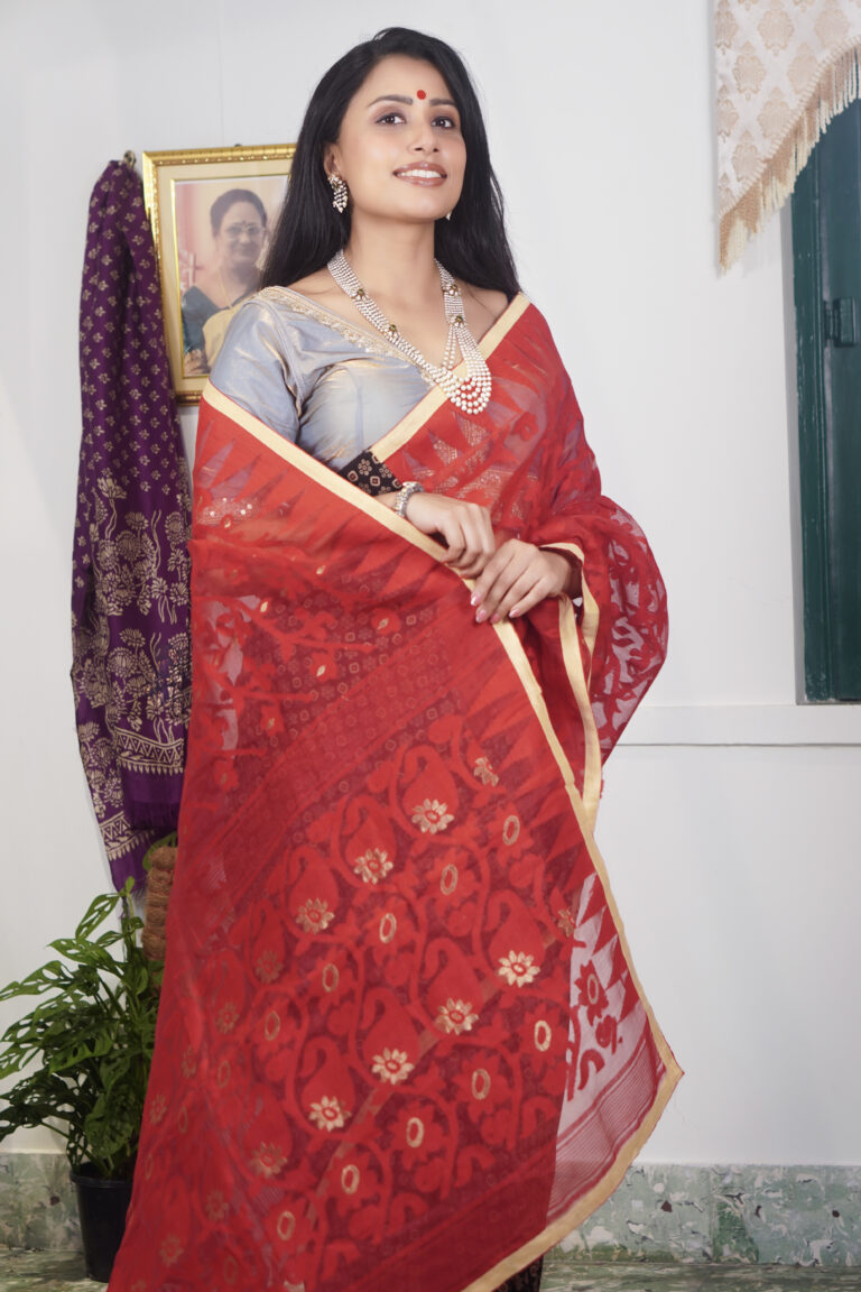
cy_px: 646
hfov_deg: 37.9
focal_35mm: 35
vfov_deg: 54.4
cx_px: 430
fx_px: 1256
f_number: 8
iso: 100
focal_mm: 35
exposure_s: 1/160
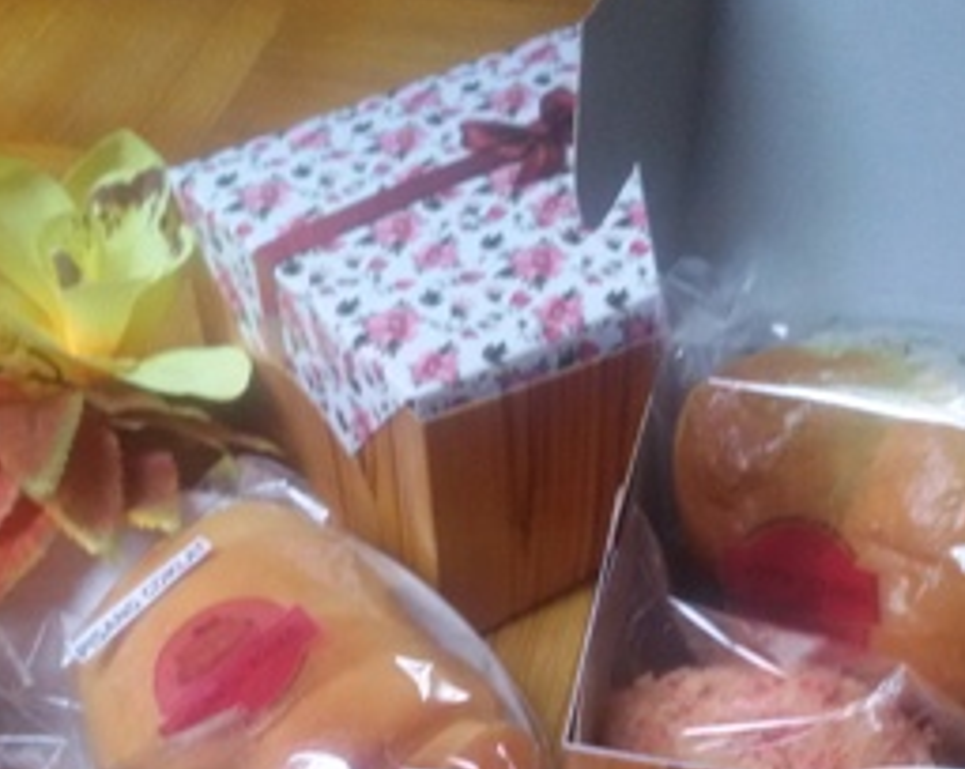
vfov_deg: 25.5
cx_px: 550
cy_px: 669
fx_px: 1654
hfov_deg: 32.5
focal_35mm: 58
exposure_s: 1/33
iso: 250
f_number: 2.4
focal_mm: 2.93
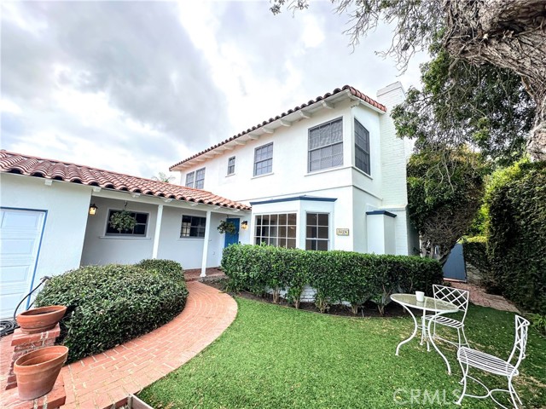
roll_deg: -2.6
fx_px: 221
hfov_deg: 102.1
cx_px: 273
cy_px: 204
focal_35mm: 14
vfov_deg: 85.7
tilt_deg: +8.6
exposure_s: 1/525
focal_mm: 2.22
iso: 40
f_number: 2.2
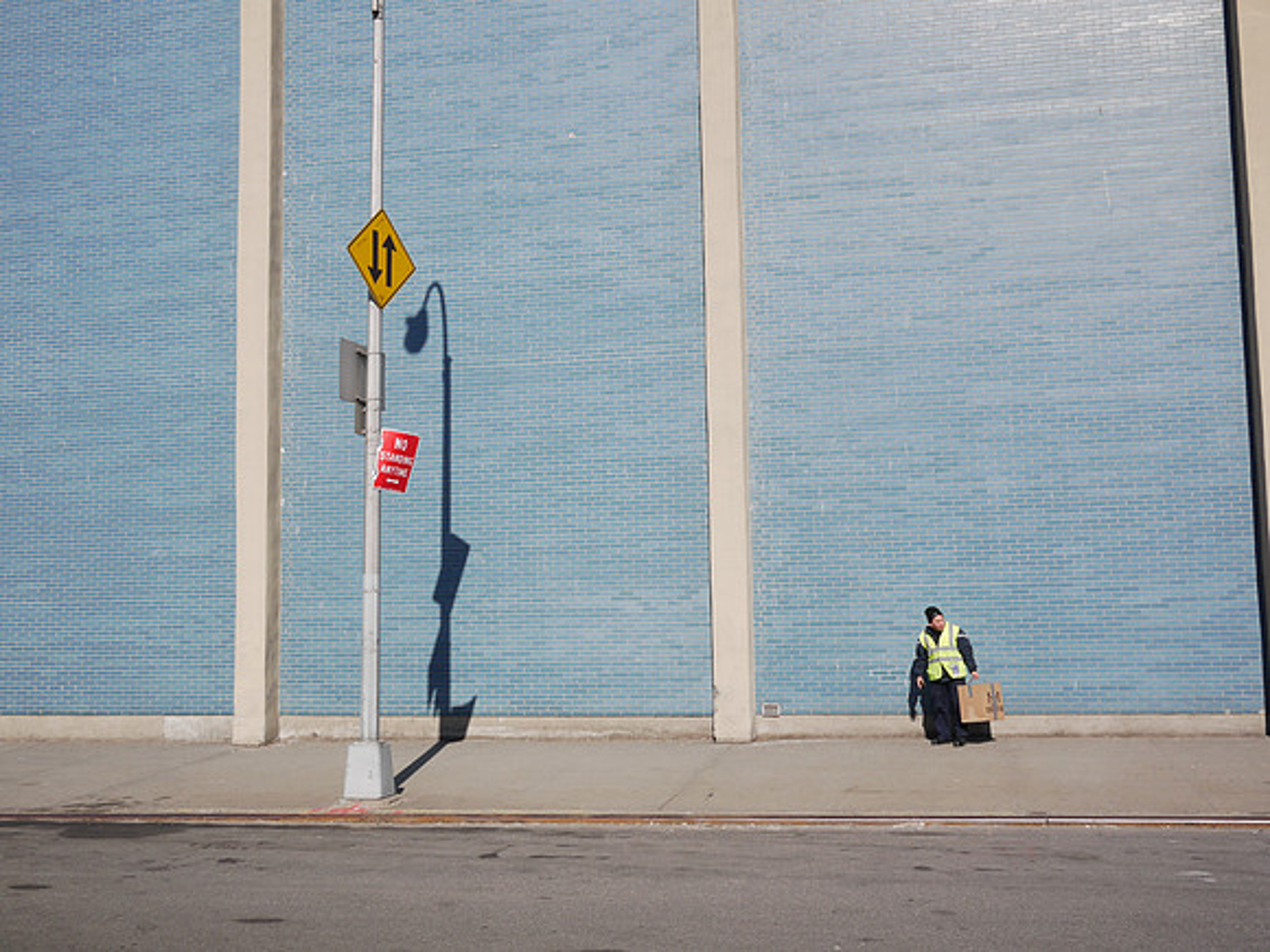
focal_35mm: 40
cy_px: 476
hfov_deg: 46.8
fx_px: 1468
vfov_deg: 36.0
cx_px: 635
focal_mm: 20
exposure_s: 1/125
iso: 100
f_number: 16
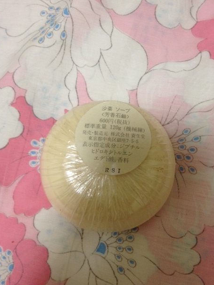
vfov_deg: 50.1
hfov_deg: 38.7
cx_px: 109
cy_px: 136
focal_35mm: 37
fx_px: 305
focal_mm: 4.28
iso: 160
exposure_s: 1/20
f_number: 2.4
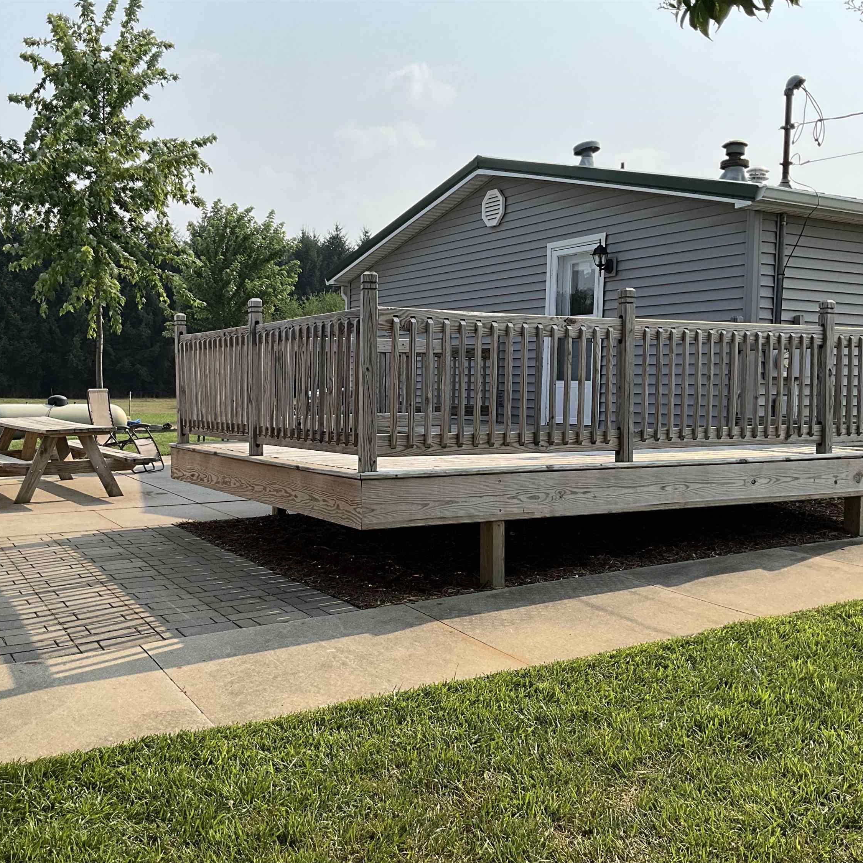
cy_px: 441
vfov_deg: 47.2
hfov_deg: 47.0
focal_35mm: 35
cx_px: 357
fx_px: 987
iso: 25
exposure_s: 1/1786
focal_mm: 3
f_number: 1.8
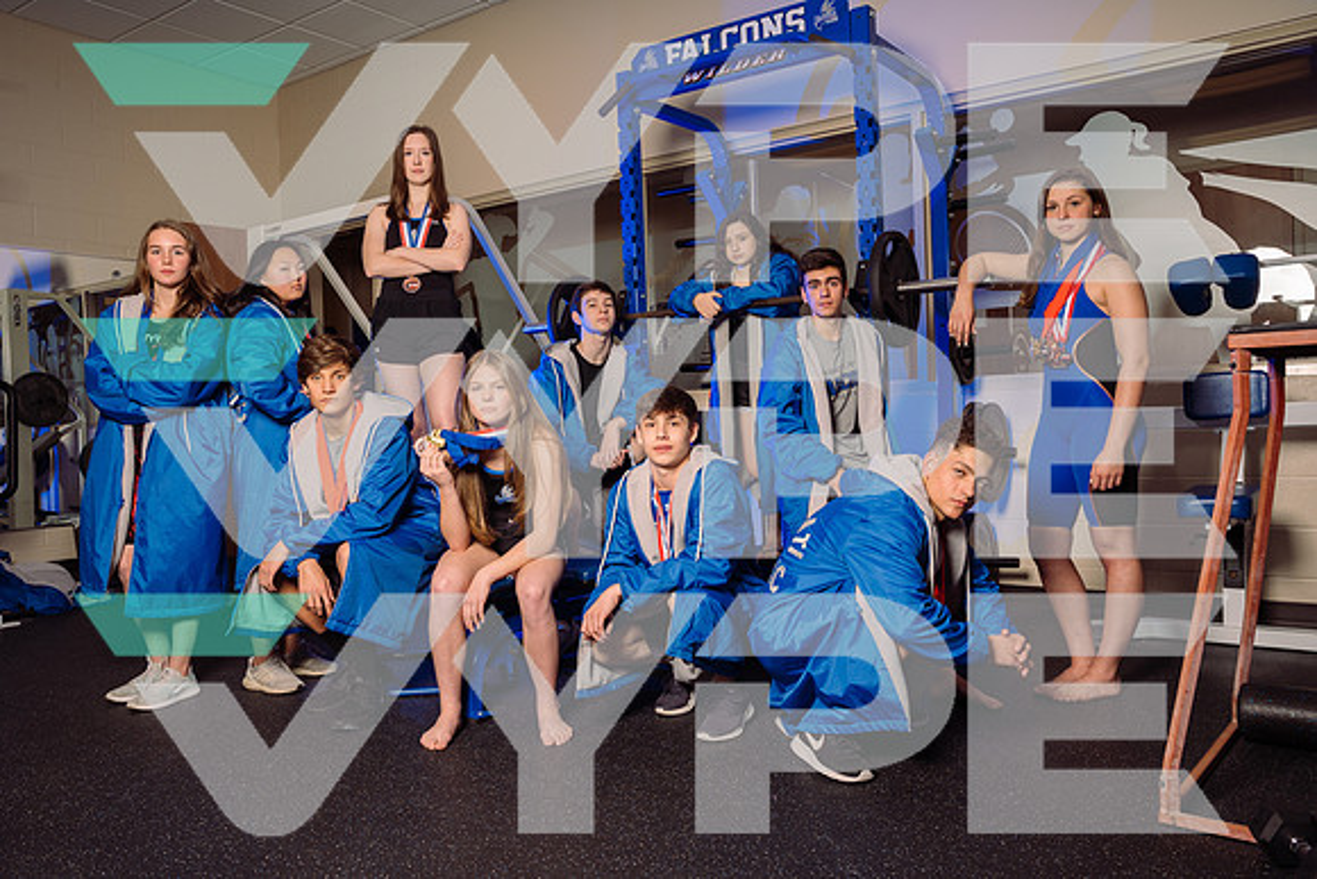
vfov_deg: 46.4
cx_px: 658
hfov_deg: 65.5
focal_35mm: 28
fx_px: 1025
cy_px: 440
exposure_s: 1/200
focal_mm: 28
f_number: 8
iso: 250
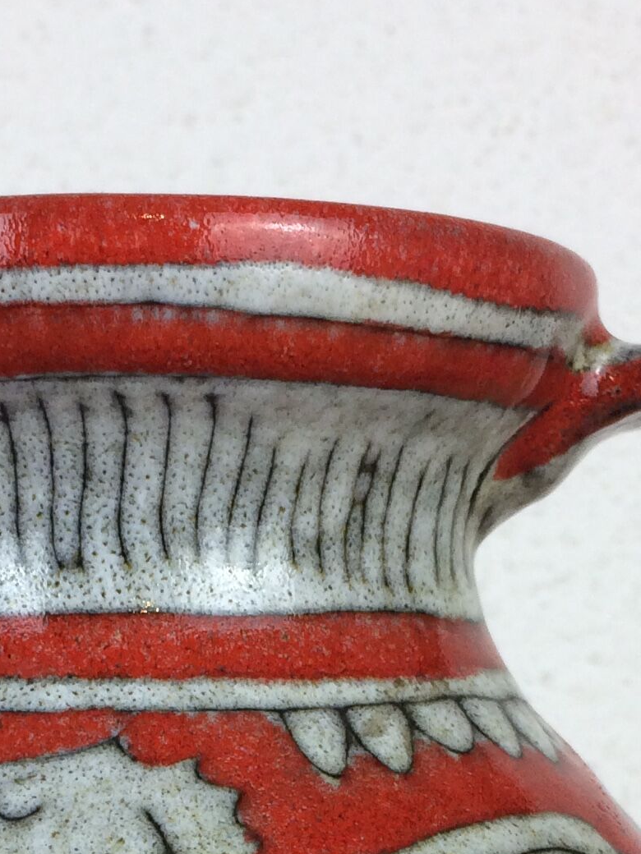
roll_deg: +1.5
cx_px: 161
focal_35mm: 91
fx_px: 2247
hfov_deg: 16.2
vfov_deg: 20.4
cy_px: 967
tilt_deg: -7.4
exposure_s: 1/100
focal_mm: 4.15
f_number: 2.2
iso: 64
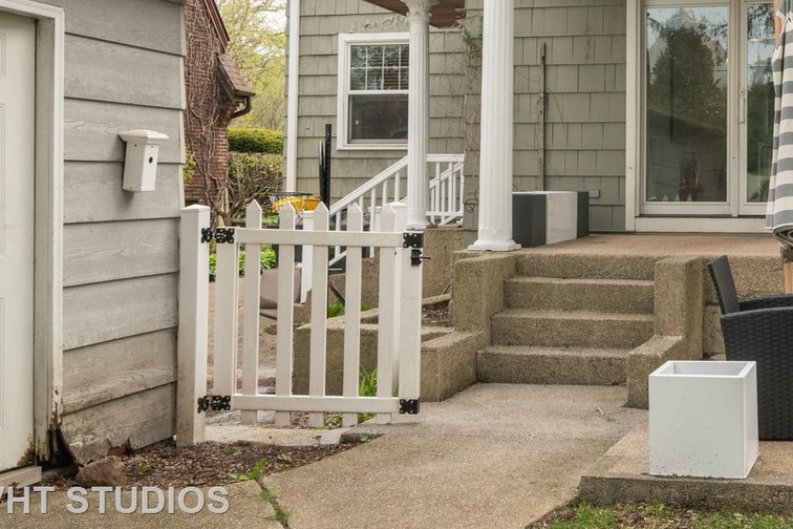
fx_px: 991
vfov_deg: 28.0
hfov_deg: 40.6
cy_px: -8
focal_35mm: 45
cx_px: 701
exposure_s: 1/100
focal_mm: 14
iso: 200
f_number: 8
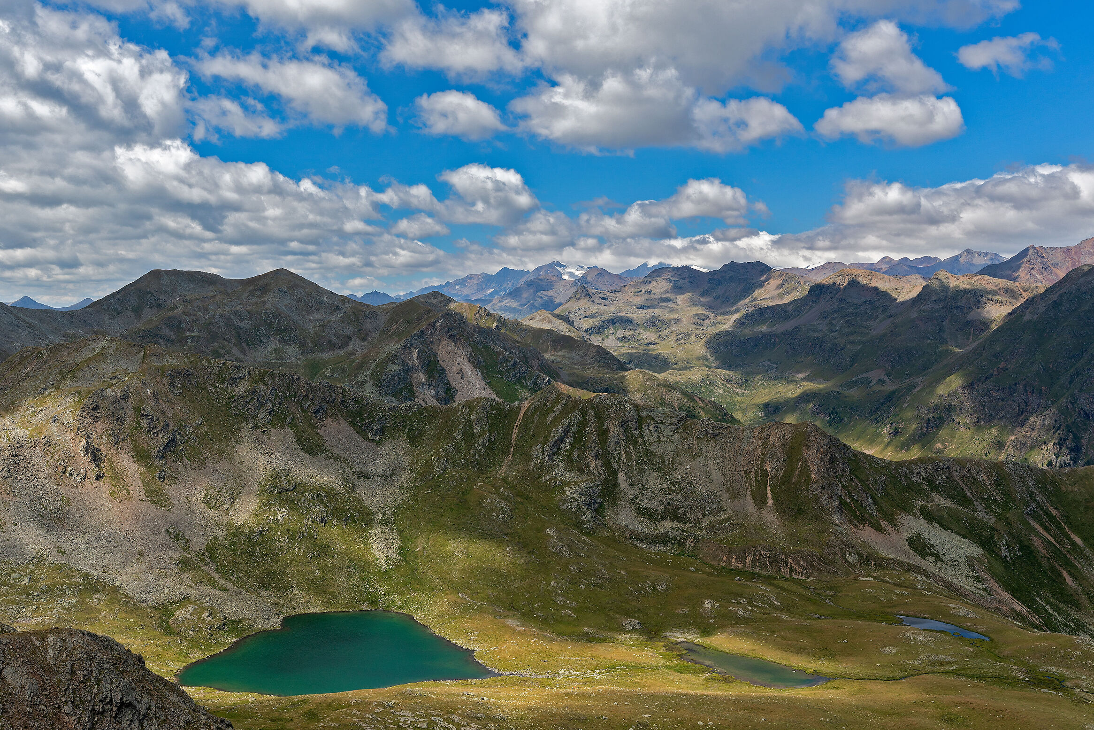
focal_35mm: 35
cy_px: 367
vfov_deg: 37.9
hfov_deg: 54.4
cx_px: 544
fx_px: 1064
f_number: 9
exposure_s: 1/400
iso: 200
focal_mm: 34
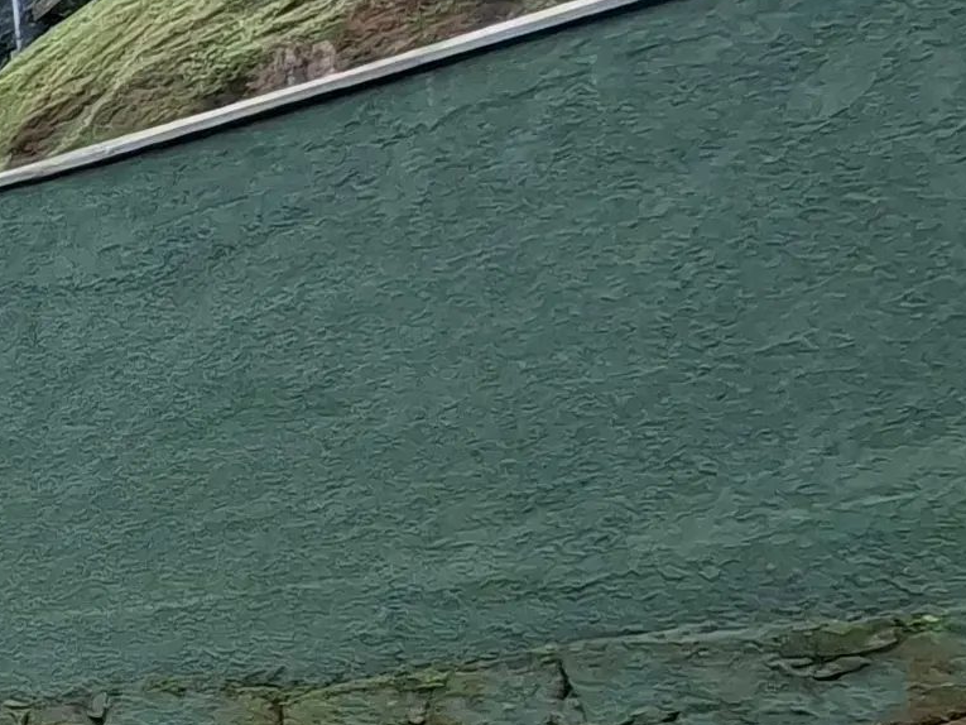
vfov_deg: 20.8
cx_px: -1464
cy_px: 746
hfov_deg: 14.4
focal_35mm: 68
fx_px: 1898
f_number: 2.2
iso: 40
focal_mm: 1.74
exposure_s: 1/380
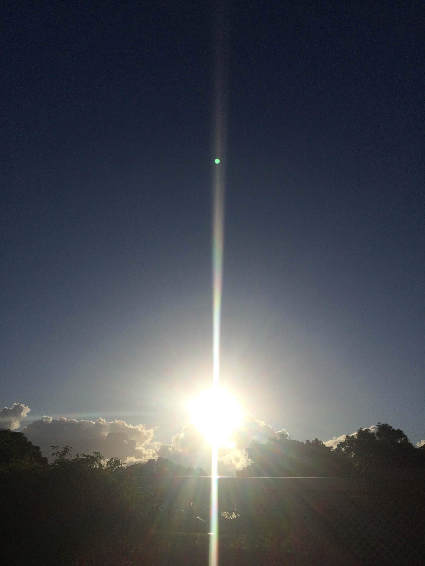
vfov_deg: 61.7
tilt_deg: +24.4
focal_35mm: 29
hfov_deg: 48.2
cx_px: 212
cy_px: 283
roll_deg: -2.3
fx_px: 475
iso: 50
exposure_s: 1/20833
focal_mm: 4.15
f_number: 2.2
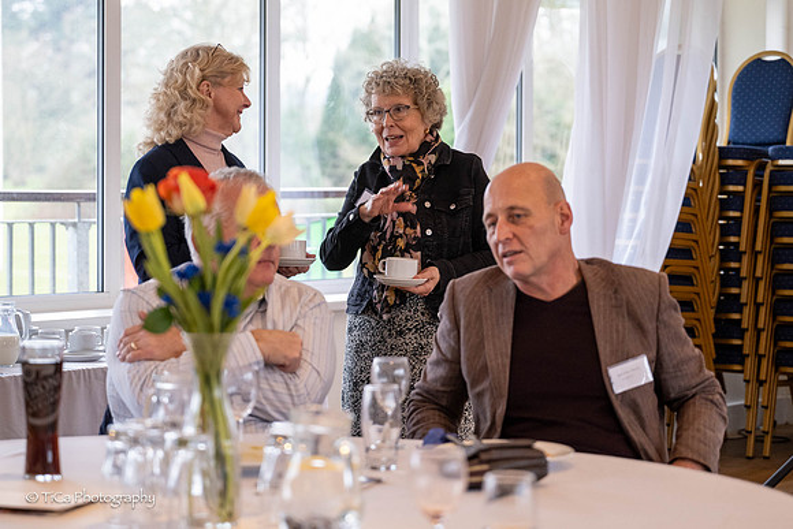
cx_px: 396
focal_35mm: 94
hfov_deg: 21.6
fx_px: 2075
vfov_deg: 14.5
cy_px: 193
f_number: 2.8
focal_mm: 70
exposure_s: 1/80
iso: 1000
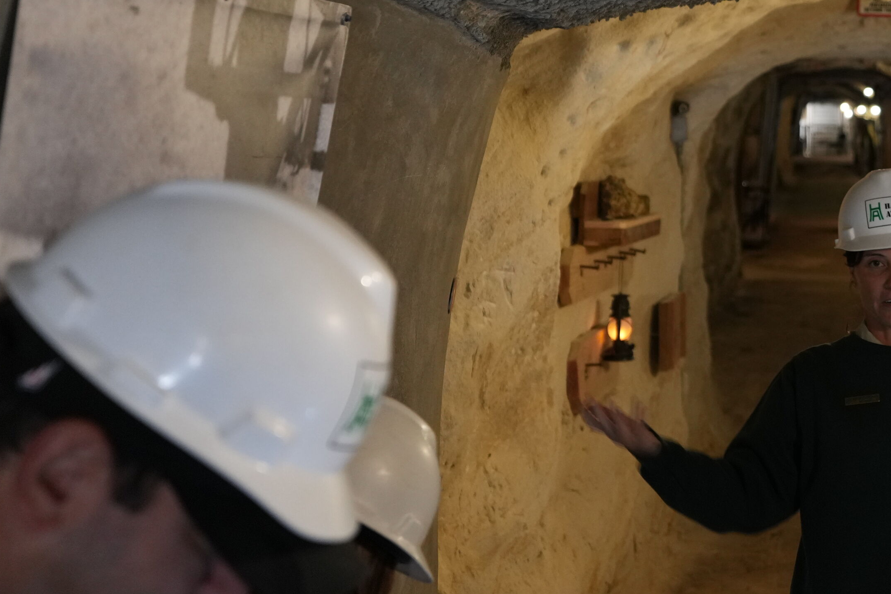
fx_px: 1732
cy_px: 61
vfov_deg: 19.1
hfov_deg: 27.3
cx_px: 886
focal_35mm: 70
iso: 2000
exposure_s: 1/40
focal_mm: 35
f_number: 2.8
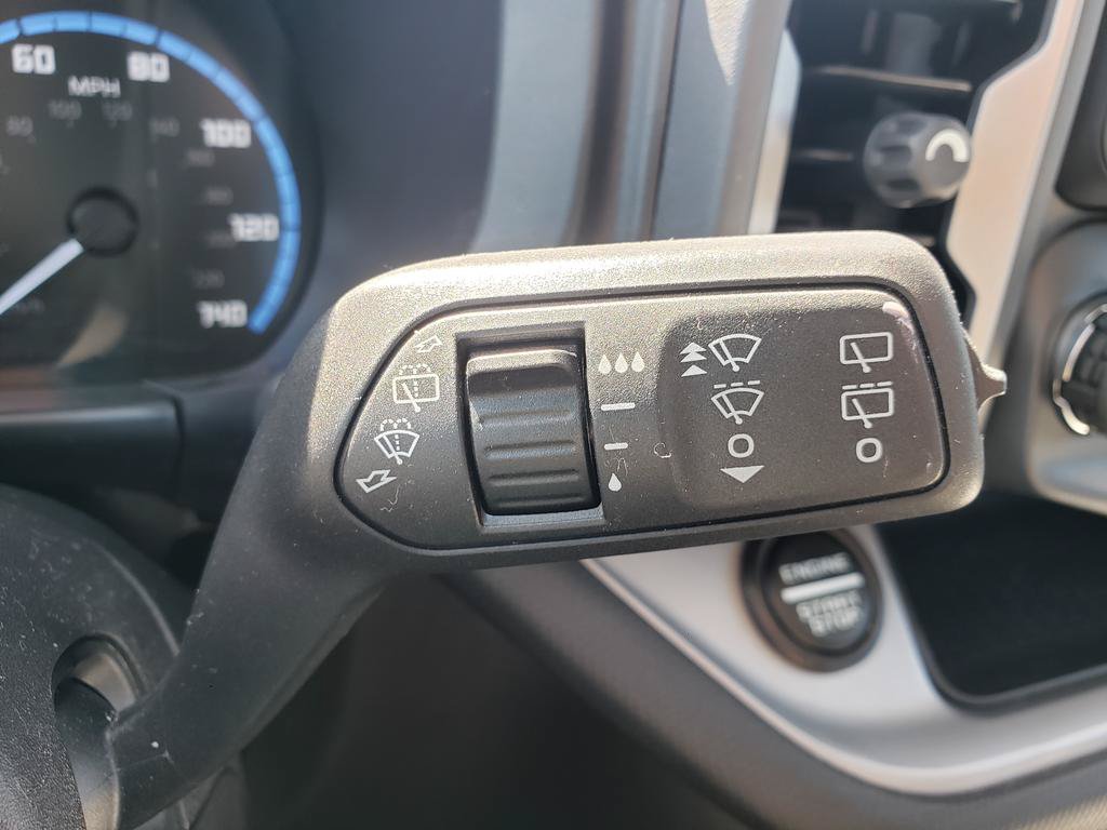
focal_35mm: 26
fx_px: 831
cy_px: 415
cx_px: 554
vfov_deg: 53.1
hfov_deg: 67.3
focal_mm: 4.3
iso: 64
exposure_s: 1/37
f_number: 2.4
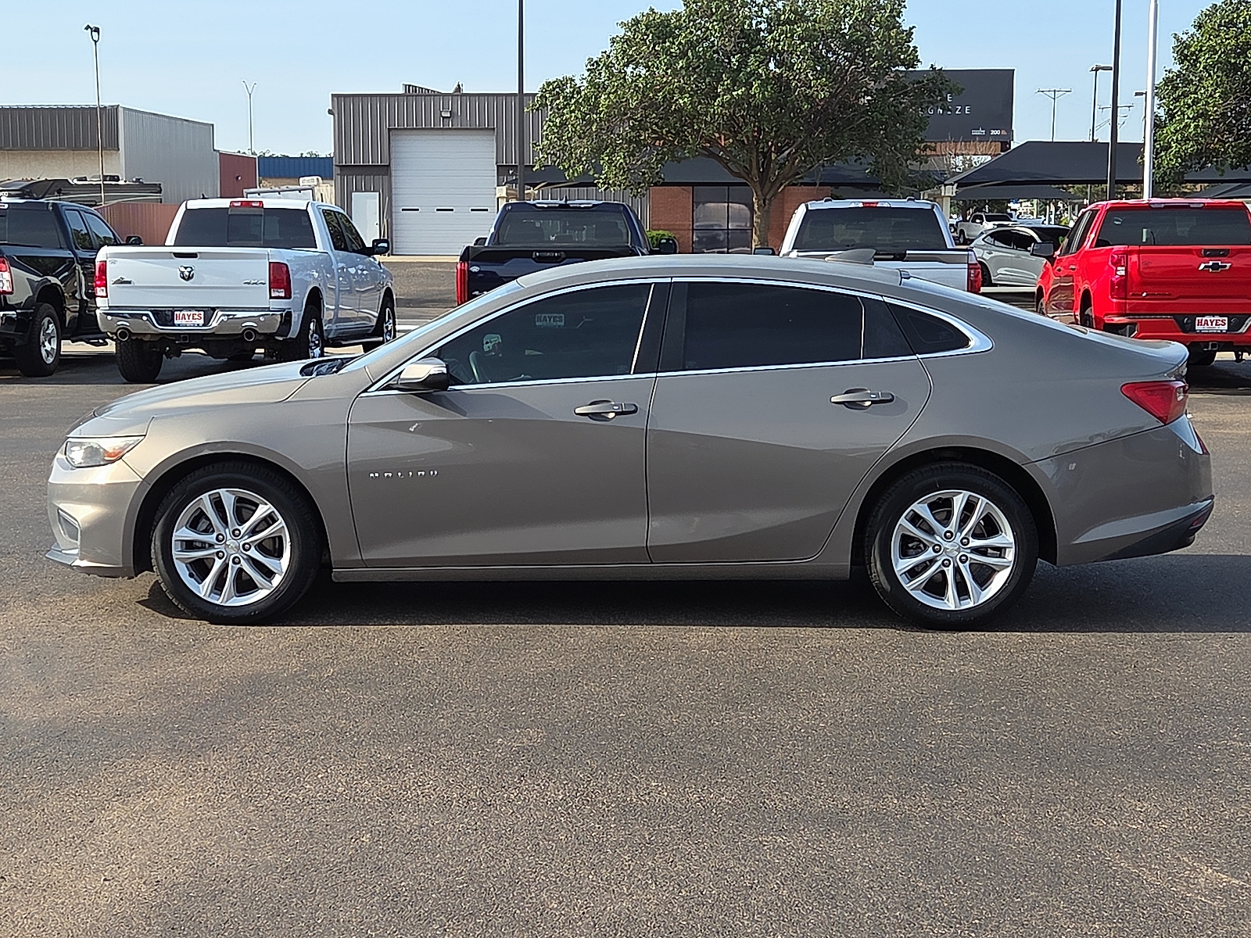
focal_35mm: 55
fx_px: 1988
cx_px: 626
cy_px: 469
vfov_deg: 26.6
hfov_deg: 34.9
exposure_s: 1/2500
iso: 76
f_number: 1.8
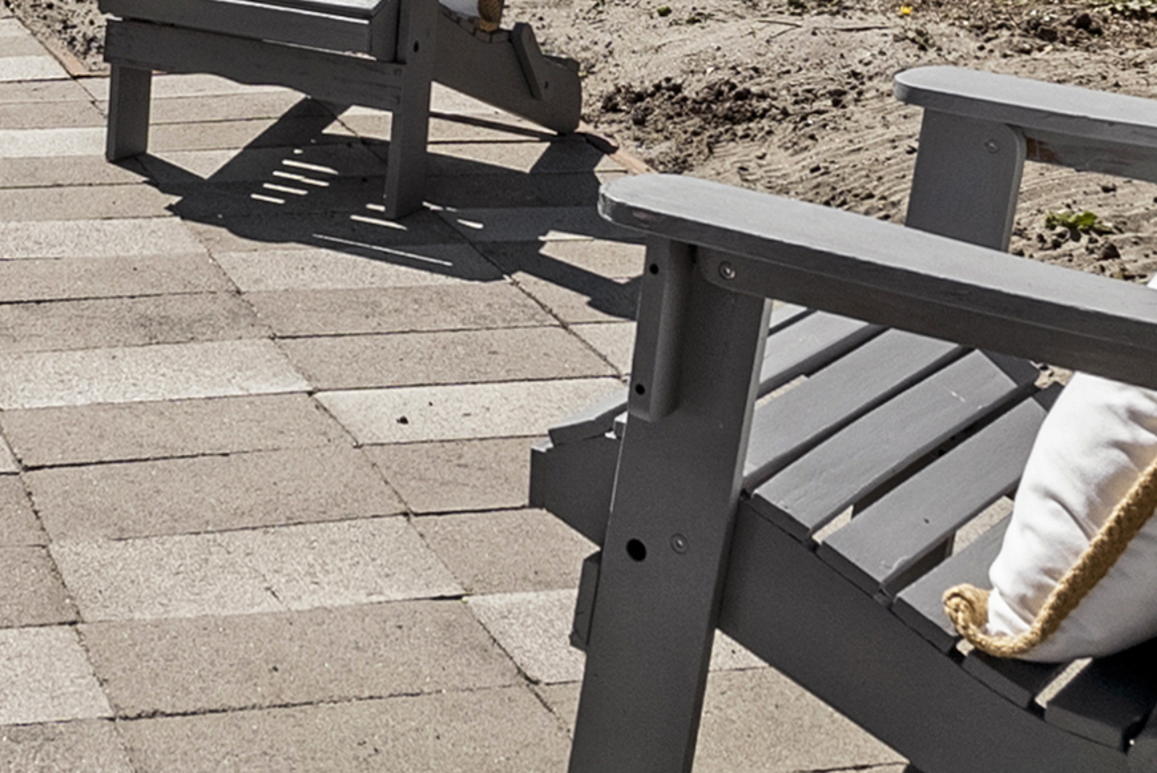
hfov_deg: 24.7
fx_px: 2508
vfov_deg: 15.8
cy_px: -451
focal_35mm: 78
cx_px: -11
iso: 250
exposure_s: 1/200
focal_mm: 16
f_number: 8
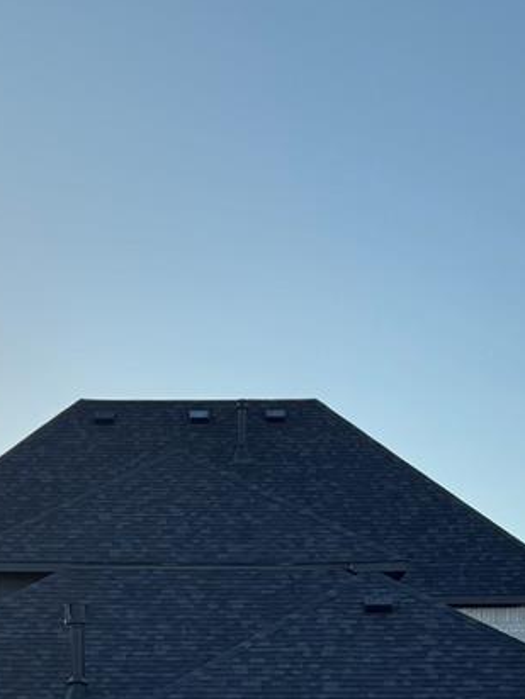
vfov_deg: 18.0
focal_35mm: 97
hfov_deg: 15.2
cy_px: 1052
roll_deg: -1.0
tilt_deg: -6.6
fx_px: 1962
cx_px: 221
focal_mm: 5.96
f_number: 1.6
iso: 50
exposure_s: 1/2024
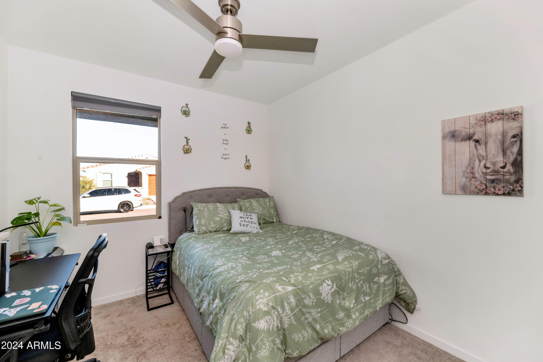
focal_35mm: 14
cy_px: 181
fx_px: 211
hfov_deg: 104.3
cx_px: 272
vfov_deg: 81.2
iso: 400
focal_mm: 14
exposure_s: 1/80
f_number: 7.1
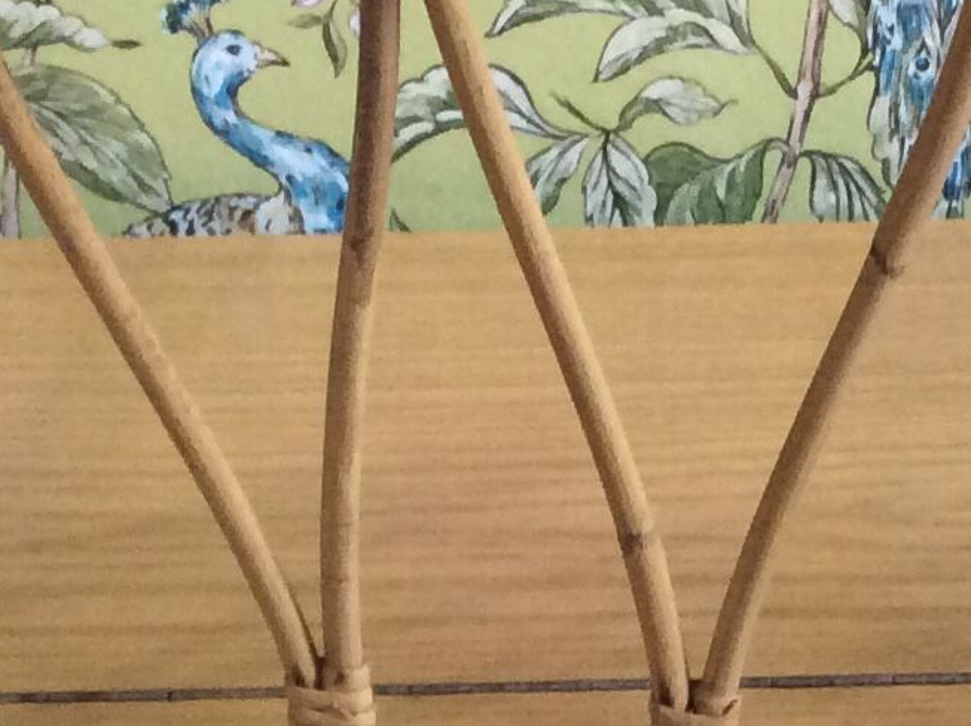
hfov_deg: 15.4
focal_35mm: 127
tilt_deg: -30.2
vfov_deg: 11.6
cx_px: 827
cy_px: 604
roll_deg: +3.1
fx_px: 3558
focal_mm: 3.3
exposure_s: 1/25
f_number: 2.4
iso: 125
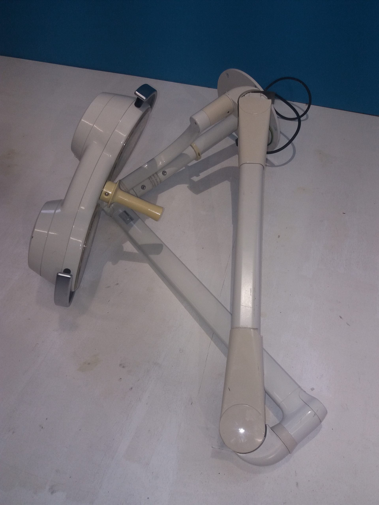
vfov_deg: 63.4
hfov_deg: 49.7
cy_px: 252
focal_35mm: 28
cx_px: 190
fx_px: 409
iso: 64
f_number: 1.9
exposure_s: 1/63
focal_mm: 3.7
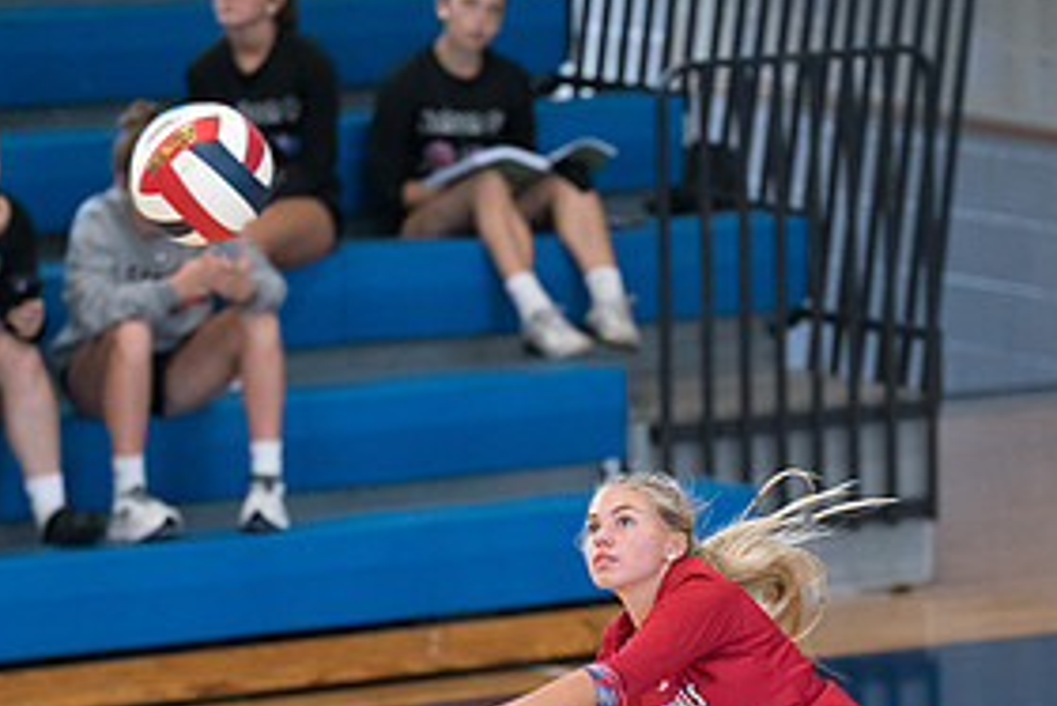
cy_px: 587
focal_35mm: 338
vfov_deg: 4.1
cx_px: 717
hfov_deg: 6.1
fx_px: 9929
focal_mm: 154
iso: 6400
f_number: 2.8
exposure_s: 1/1250
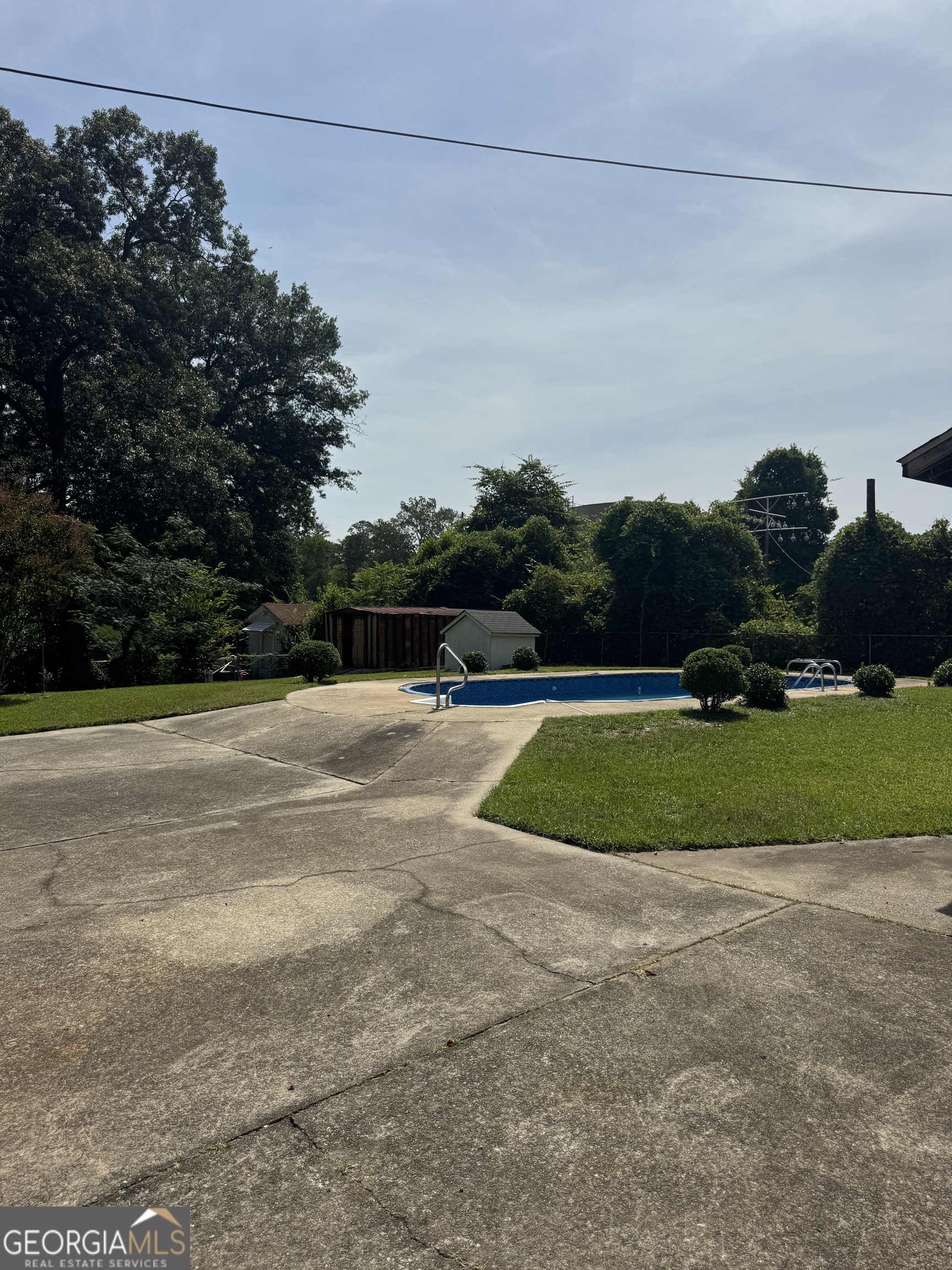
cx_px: 476
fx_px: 880
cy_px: 635
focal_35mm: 24
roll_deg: +0.7
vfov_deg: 71.6
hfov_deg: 56.8
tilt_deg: -1.1
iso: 80
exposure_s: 1/9009
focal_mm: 6.76
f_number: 1.78
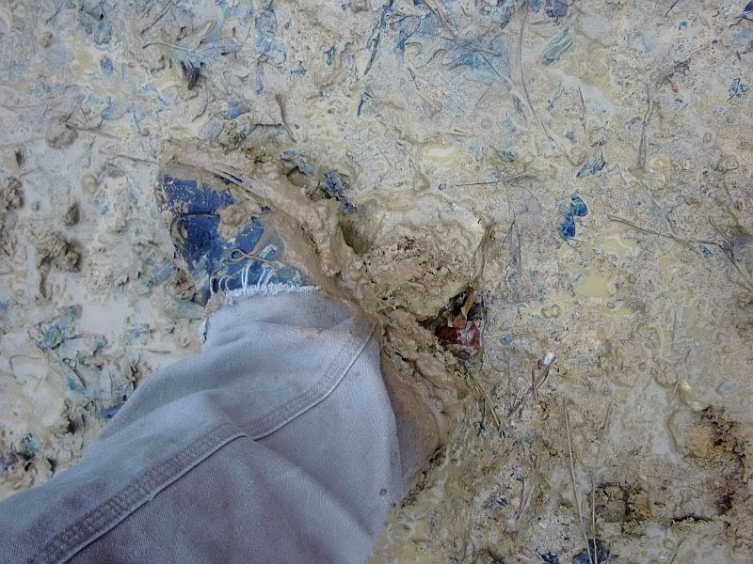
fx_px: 827
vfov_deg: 37.7
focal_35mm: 38
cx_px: 376
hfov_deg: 49.0
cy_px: 282
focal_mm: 6.7
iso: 100
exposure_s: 1/60
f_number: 3.9
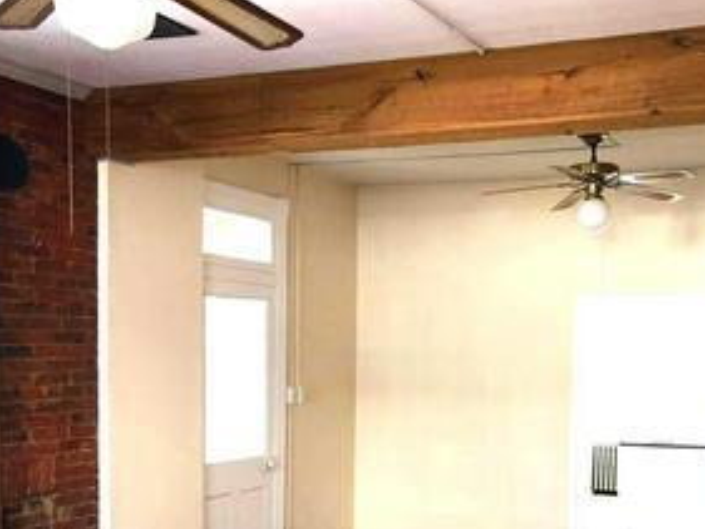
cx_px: 497
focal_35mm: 51
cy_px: 426
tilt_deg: -5.5
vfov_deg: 28.0
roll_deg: -0.1
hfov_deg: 36.9
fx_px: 1039
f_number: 1.8
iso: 25
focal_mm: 3.99
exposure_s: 1/30
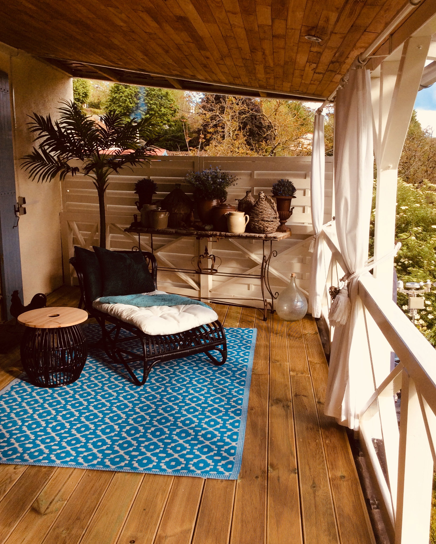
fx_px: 565
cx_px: 227
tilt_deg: -7.4
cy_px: 253
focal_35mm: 35
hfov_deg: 42.2
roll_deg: -1.1
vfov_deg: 51.5
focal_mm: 3.3
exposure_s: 1/371
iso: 32
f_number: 2.4
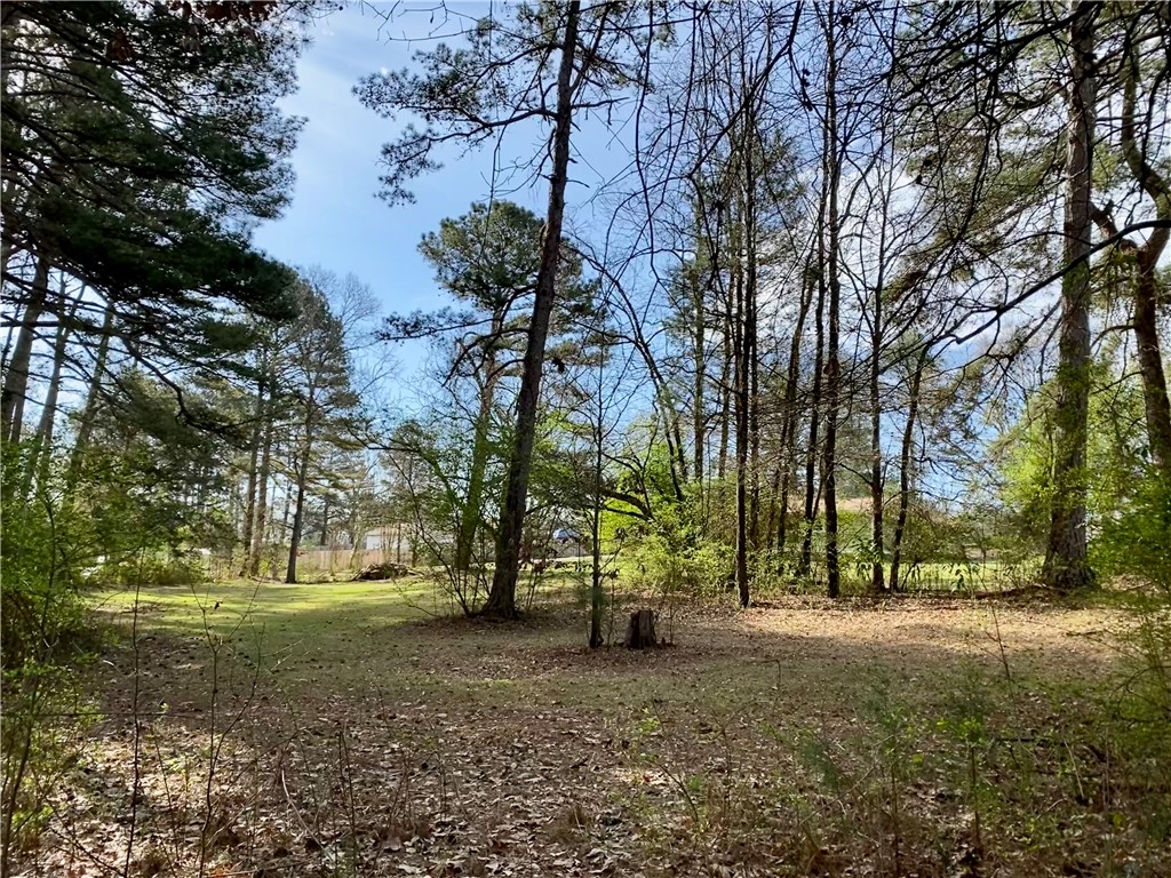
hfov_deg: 67.3
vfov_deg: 53.1
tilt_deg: +8.3
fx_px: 880
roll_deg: -1.2
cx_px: 586
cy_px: 439
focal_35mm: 26
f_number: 1.8
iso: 32
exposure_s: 1/1258
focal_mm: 4.25
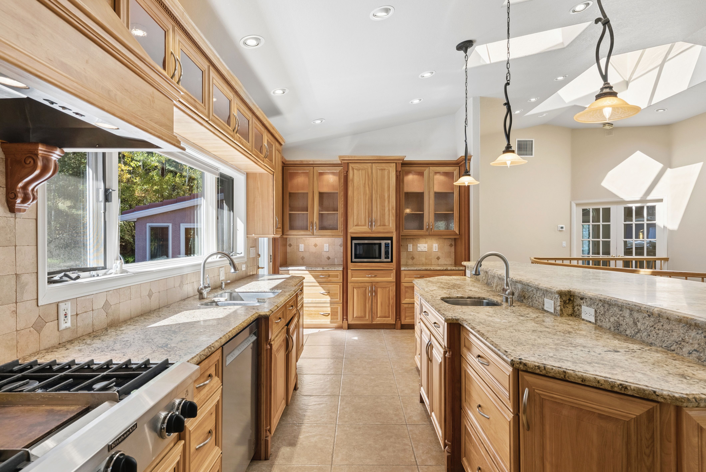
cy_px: 236
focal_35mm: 20
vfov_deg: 62.0
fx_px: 392
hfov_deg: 83.9
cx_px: 353
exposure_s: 1/125
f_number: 9
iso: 500
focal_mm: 20
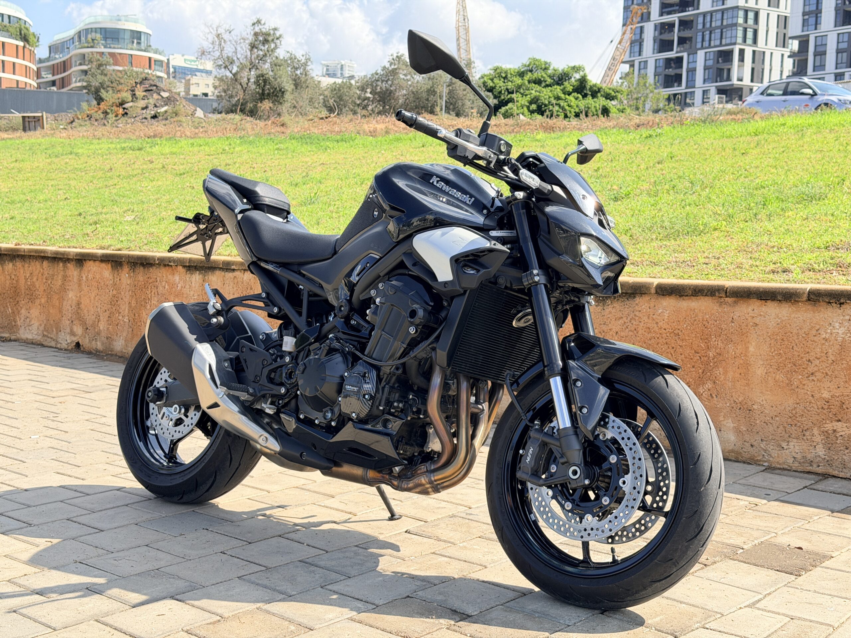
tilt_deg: -5.2
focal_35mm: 48
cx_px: 426
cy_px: 319
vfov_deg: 30.3
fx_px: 1180
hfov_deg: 39.7
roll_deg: -1.7
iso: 100
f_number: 1.78
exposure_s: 1/1754
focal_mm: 6.76
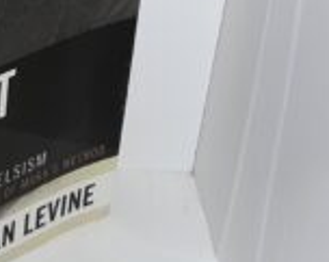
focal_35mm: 108
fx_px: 1050
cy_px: -17
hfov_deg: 16.9
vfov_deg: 14.0
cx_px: -89
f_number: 1.7
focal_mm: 3.7
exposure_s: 1/111
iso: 40
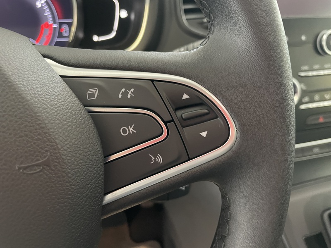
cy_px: 124
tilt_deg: -35.2
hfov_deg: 67.3
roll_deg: -2.8
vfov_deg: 53.1
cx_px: 166
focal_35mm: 26
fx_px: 249
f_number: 1.6
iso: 640
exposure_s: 1/33
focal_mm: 4.2
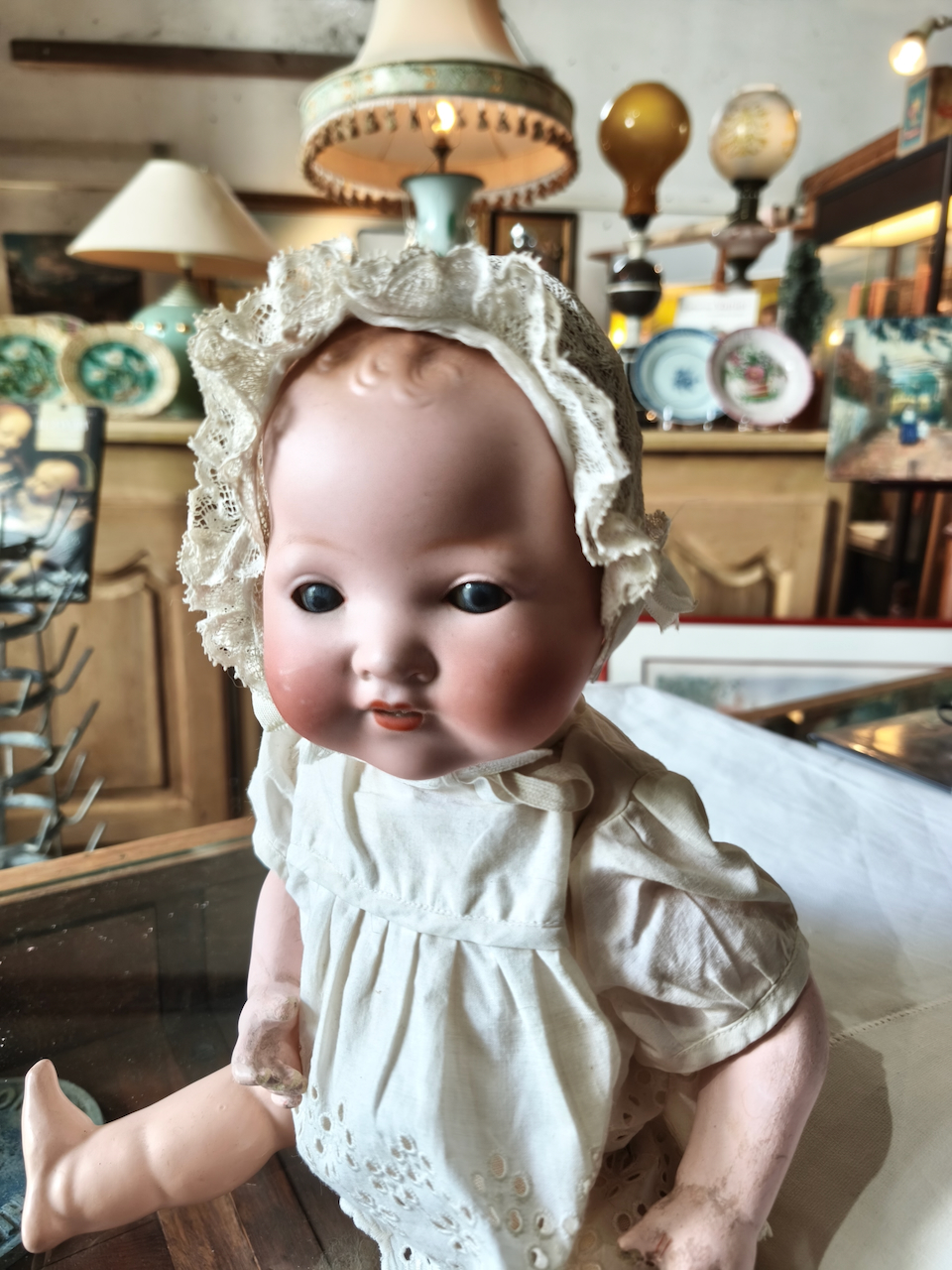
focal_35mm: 23
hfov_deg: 58.9
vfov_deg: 73.9
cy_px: 635
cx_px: 476
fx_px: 843
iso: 250
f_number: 1.7
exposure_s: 1/50
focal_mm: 5.35
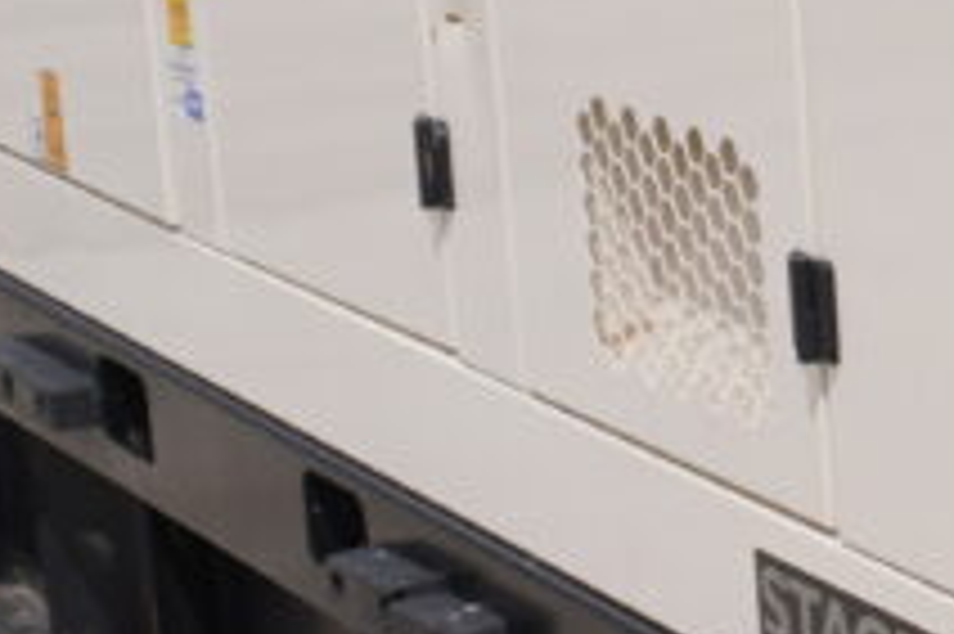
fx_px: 3839
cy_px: 236
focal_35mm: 145
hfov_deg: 12.9
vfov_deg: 9.4
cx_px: 1670
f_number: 4.5
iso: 100
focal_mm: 16
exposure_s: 1/1250
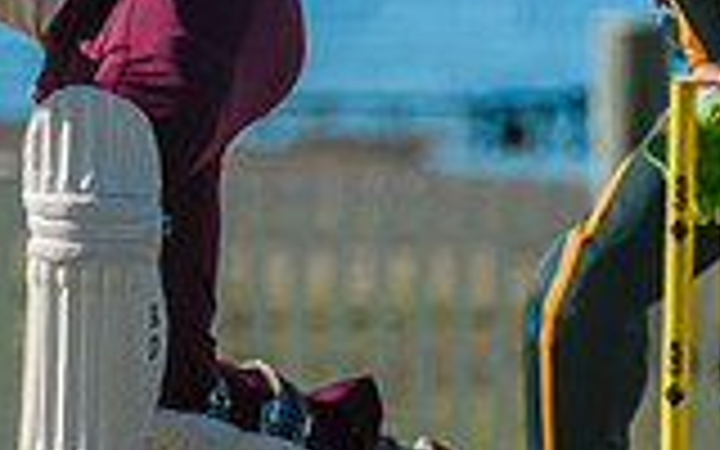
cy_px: 74
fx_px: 59672
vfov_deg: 0.4
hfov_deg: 0.7
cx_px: -86
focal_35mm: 3041
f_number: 6.3
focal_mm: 550
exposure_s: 1/5000
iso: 640
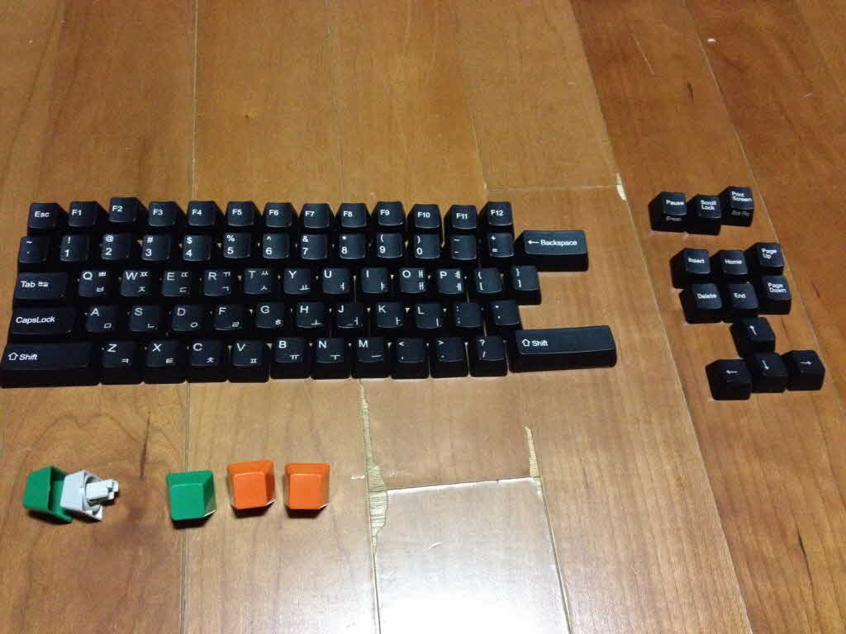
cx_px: 423
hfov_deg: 52.6
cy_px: 317
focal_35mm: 35
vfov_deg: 40.7
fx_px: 855
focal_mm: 4.28
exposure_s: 1/15
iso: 800
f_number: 2.4
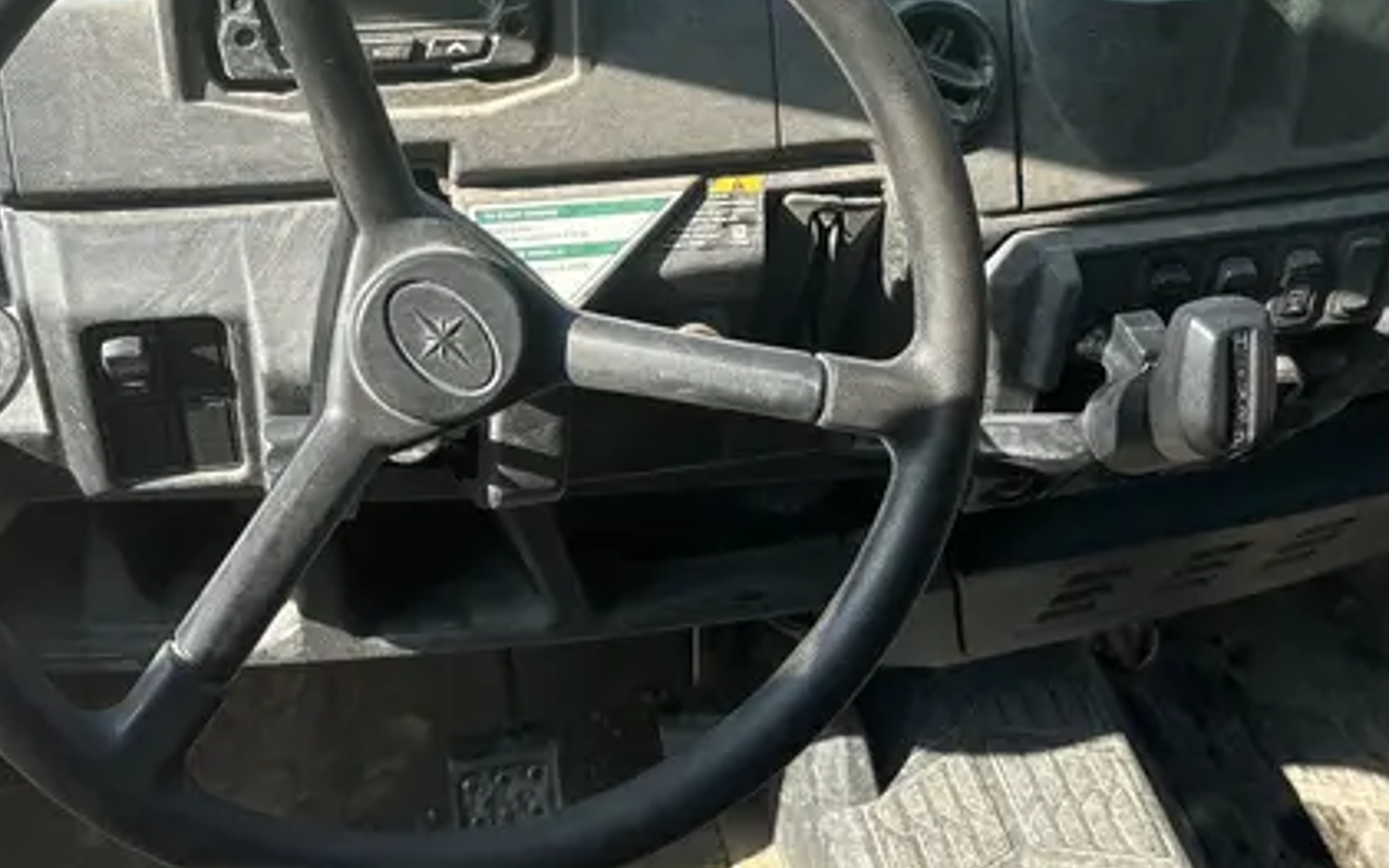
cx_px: 699
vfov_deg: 26.7
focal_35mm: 48
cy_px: 299
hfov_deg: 41.8
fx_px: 1817
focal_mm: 5.96
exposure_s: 1/1311
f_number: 1.6
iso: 50
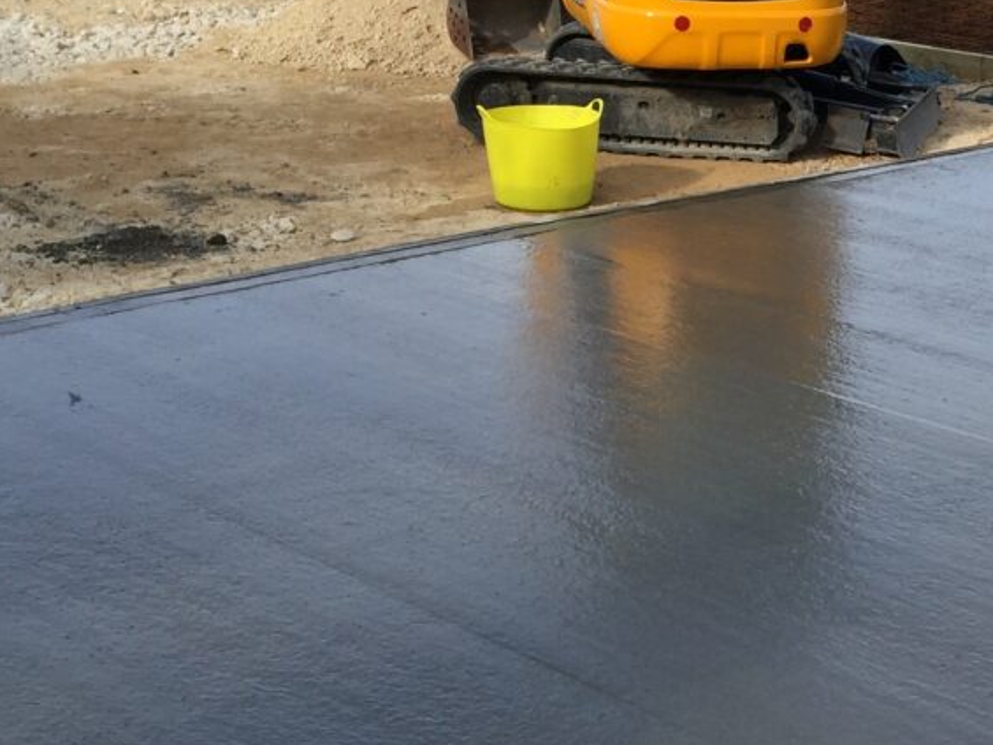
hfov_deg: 24.2
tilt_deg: -15.4
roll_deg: -1.7
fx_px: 2209
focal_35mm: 77
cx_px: 993
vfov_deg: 19.1
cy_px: 377
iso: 32
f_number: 2.2
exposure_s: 1/1276
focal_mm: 4.15
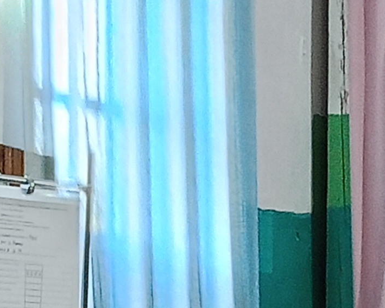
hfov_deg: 9.2
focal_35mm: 203
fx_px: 2313
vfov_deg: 7.4
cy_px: 563
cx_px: 610
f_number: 1.8
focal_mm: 3.98
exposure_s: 1/33.3
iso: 640
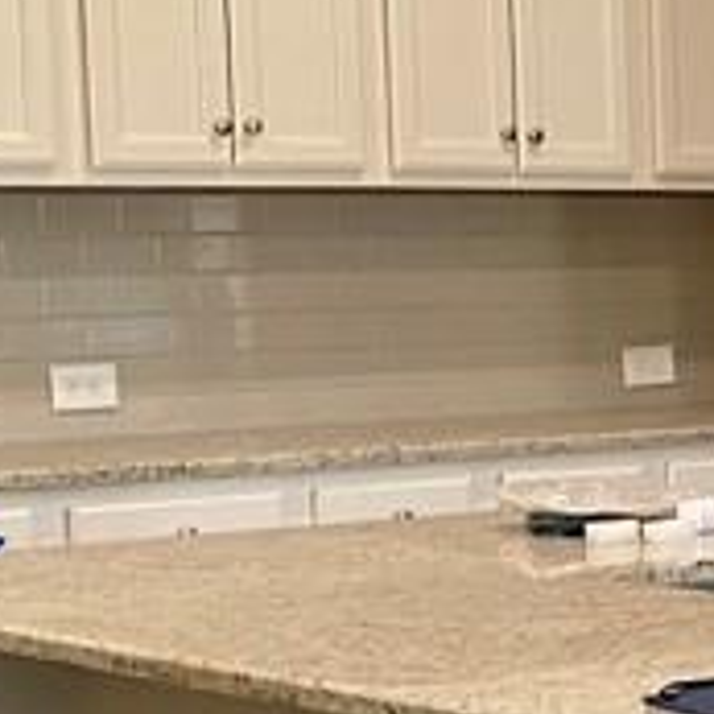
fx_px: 3174
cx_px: 1292
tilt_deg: -7.3
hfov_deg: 11.8
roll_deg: -0.2
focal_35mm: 136
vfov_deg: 12.7
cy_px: 627
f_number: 1.8
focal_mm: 4.25
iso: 80
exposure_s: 1/60
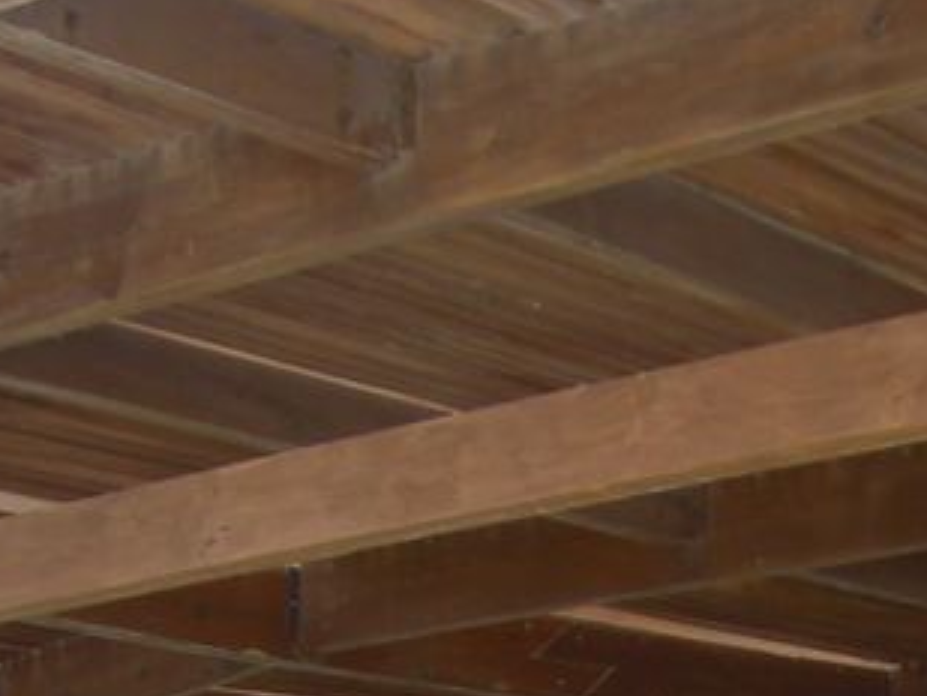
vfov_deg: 11.2
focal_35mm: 126
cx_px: 1173
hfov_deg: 15.0
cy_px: 1095
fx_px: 3376
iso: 64
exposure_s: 1/320
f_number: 2.7
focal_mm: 6.2
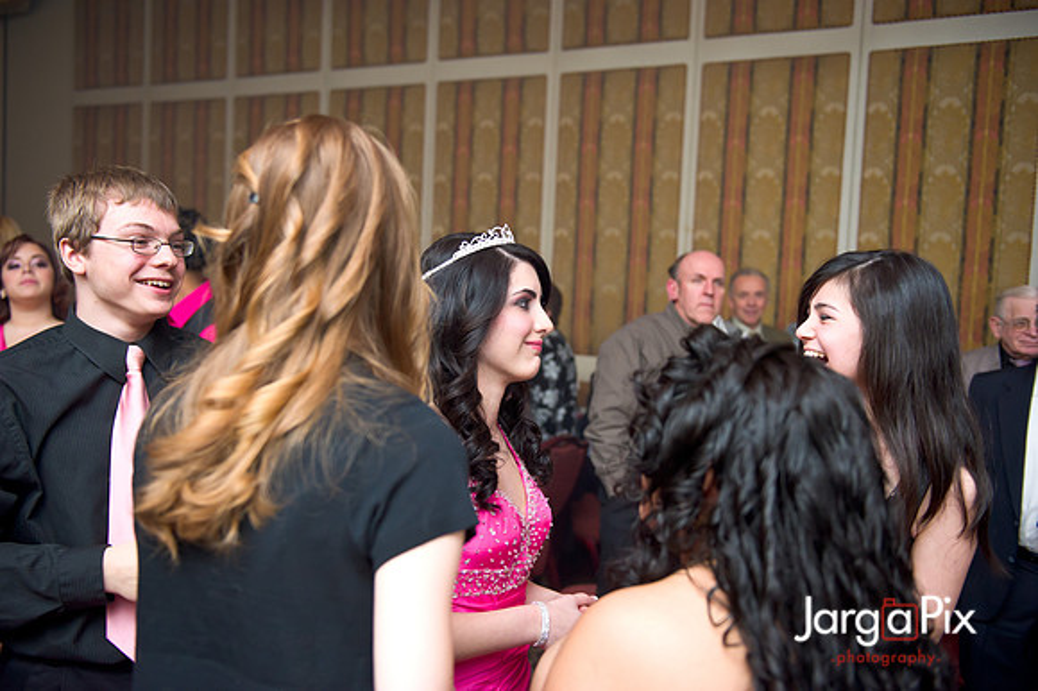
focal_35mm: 36
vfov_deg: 36.8
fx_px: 1037
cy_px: 346
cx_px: 519
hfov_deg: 53.2
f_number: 3.2
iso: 1600
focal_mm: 36
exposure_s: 1/100
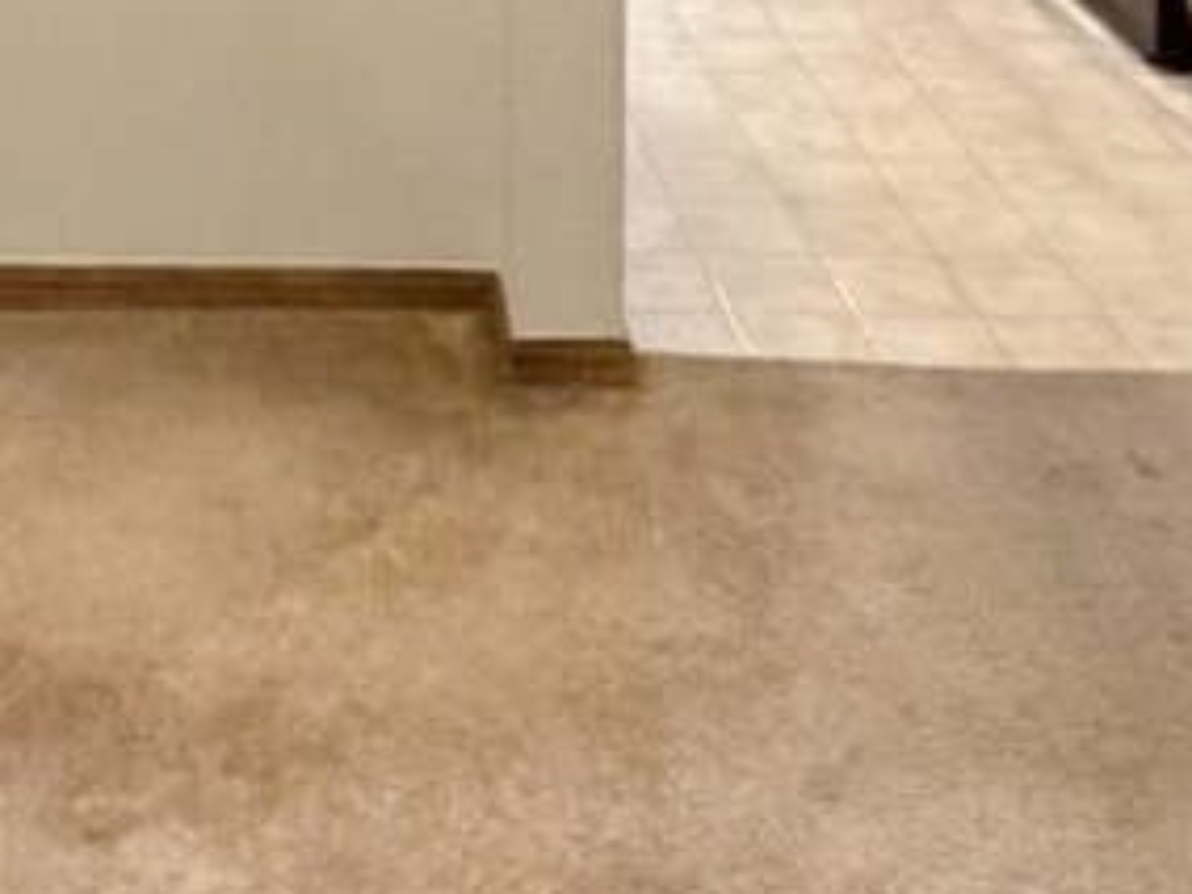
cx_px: 193
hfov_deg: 29.8
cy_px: -693
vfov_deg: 18.5
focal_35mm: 63
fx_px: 2169
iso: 500
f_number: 2.2
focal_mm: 2.22
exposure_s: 1/60
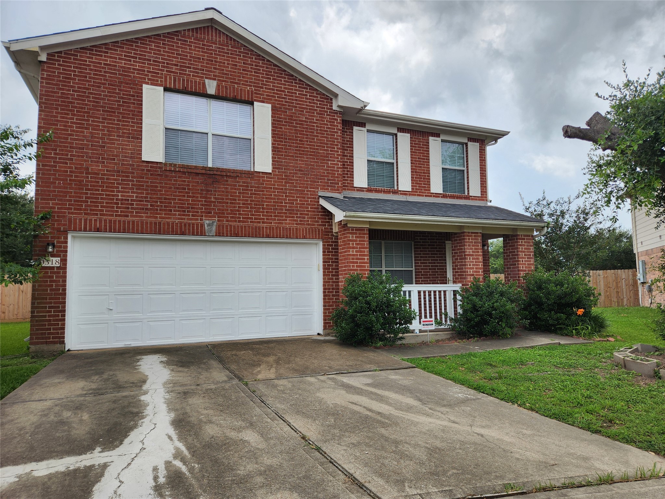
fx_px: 442
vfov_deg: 58.9
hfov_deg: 73.9
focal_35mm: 23
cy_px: 250
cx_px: 332
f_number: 1.8
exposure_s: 1/1225
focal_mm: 5.4
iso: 20
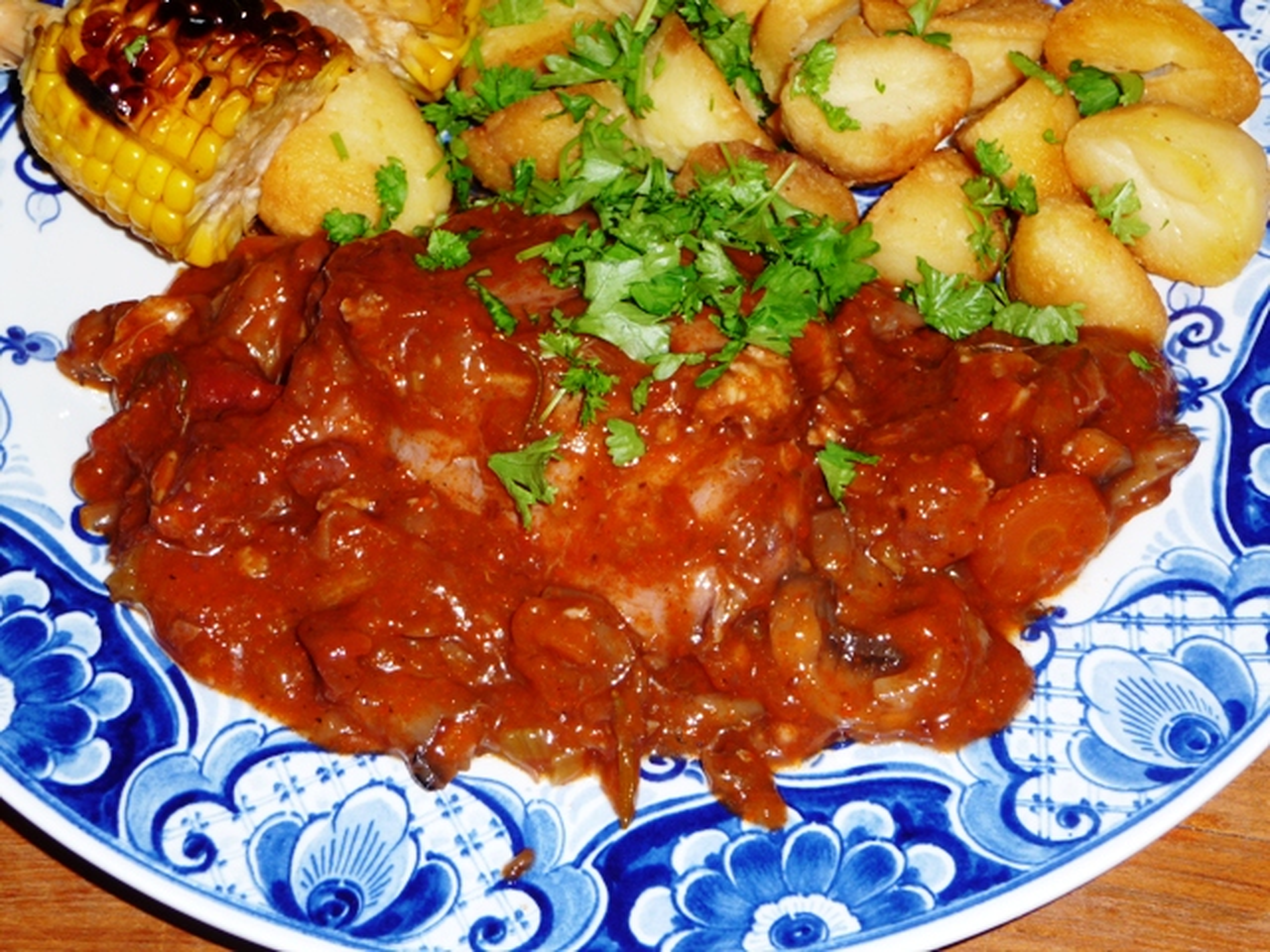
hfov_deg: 25.3
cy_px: 476
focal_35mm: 77
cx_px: 635
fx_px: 2825
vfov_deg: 19.1
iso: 100
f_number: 4.6
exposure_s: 1/40
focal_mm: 13.1
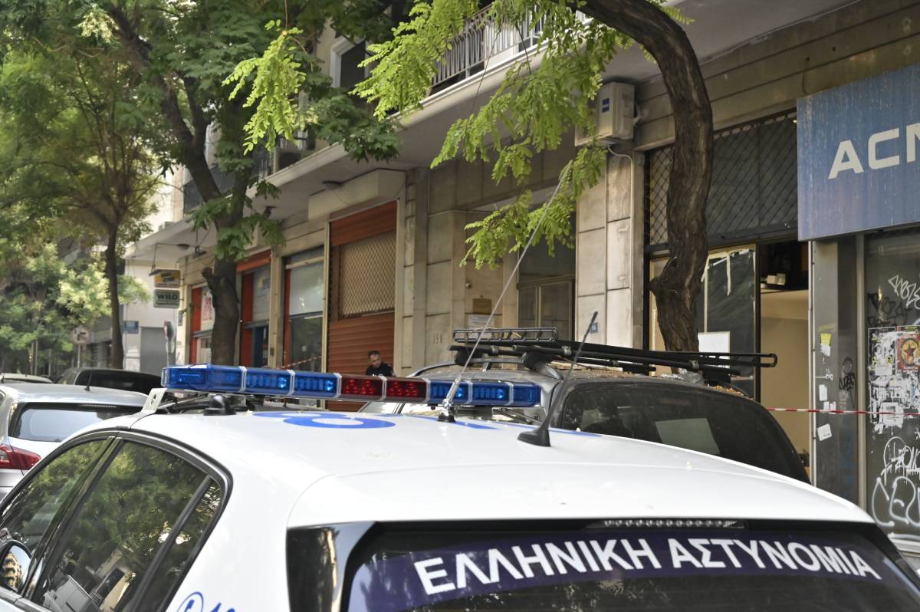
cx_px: 460
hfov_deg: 40.4
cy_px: 306
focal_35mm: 49
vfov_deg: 27.5
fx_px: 1251
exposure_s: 1/500
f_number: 8
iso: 6400
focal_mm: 49
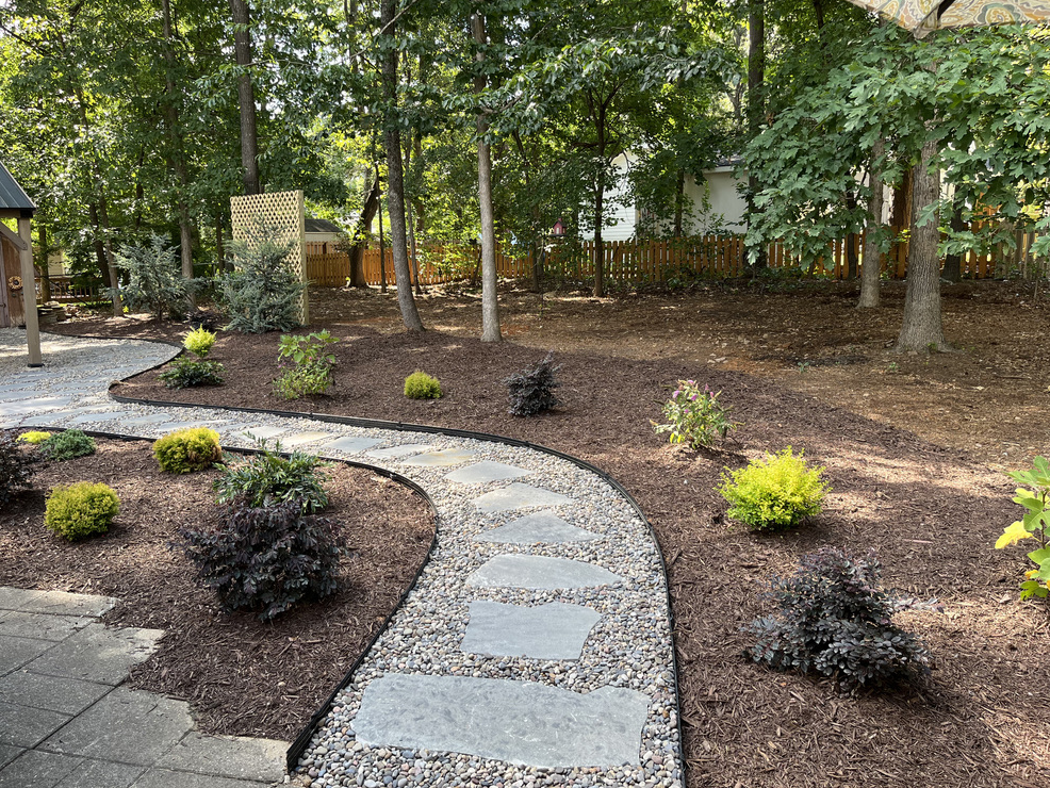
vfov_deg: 51.4
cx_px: 518
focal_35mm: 27
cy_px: 388
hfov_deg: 65.3
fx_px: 819
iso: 40
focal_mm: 5.1
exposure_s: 1/234
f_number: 1.6
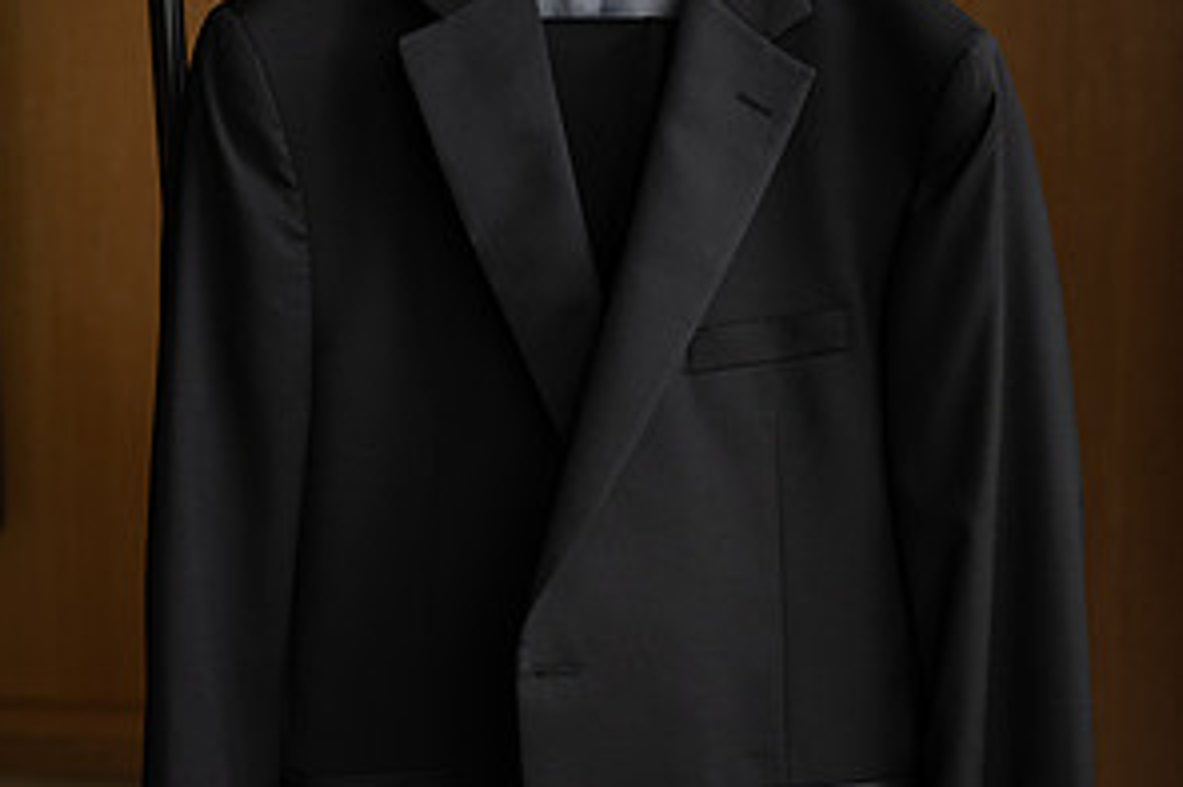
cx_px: 592
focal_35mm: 76
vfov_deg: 17.9
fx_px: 2496
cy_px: 479
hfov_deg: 26.7
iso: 1000
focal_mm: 50
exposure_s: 1/200
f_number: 2.5
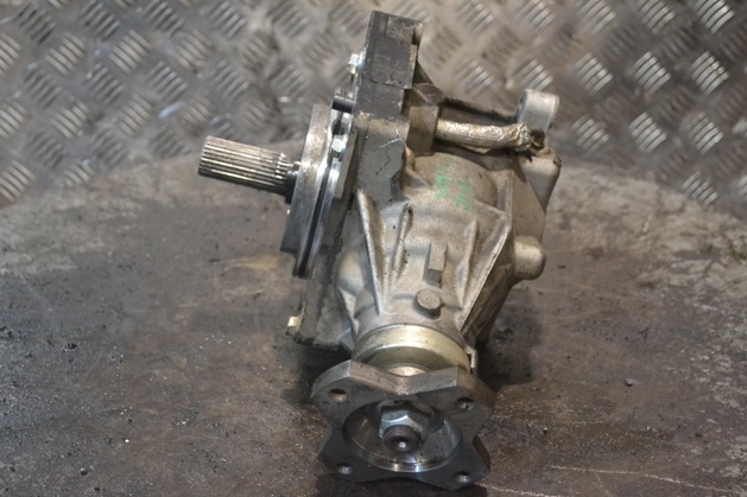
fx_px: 1203
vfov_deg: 23.4
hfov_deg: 34.5
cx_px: 372
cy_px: 250
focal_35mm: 58
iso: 3200
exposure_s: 1/125
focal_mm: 38
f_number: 5.6
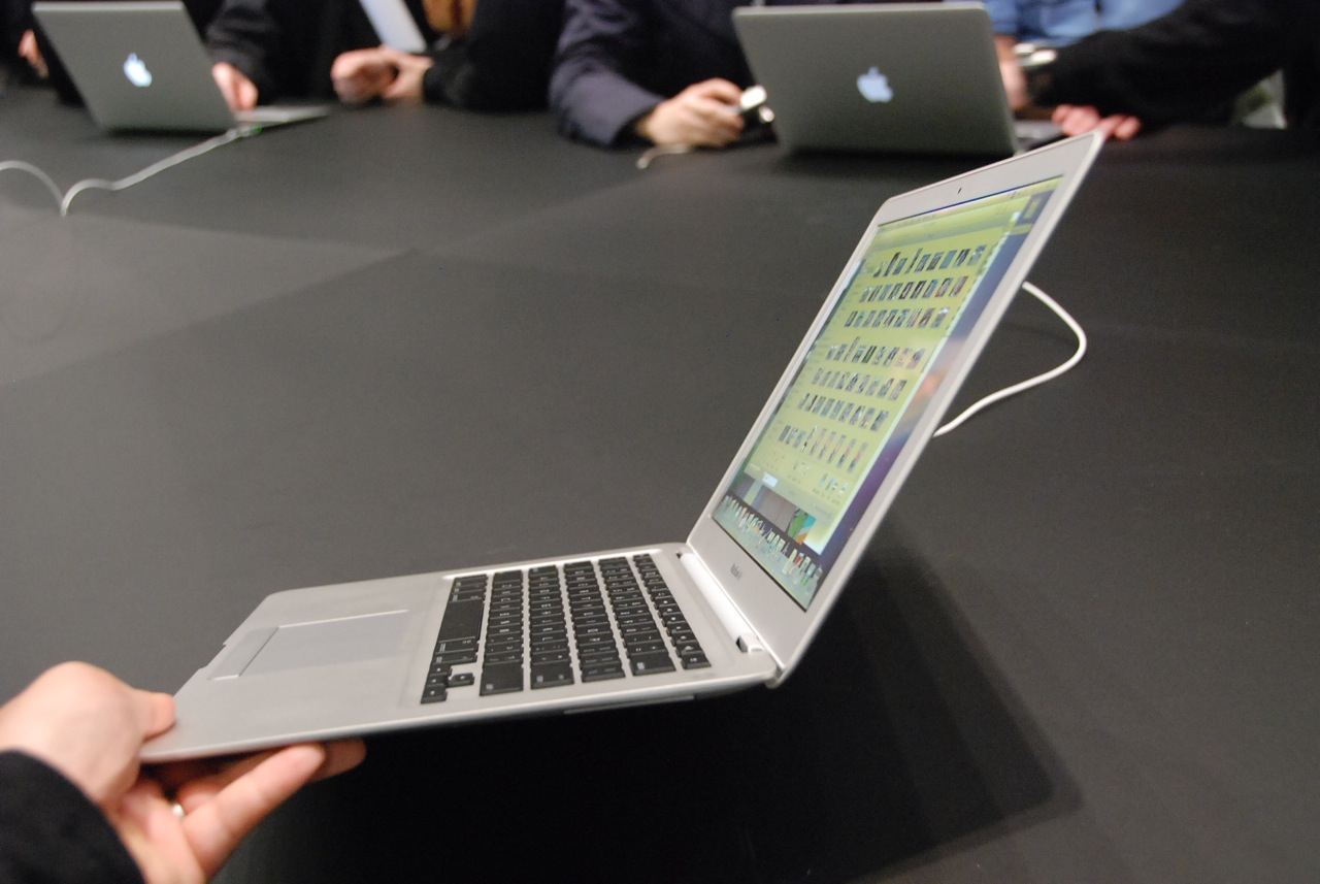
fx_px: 1542
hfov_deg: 46.3
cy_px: 442
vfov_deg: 32.0
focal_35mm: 42
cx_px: 660
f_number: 4
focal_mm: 28
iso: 1600
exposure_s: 1/30
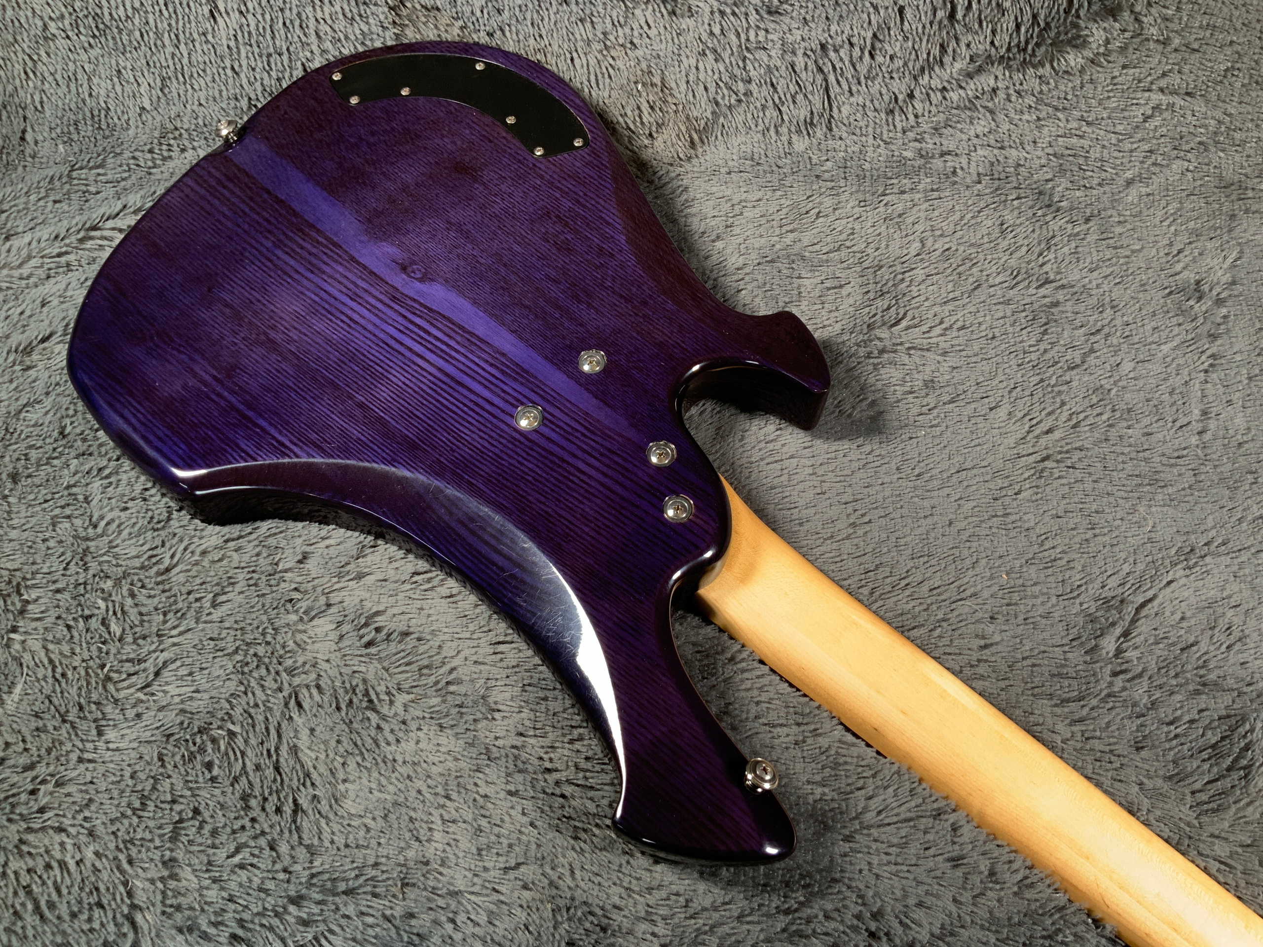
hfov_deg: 61.7
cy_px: 474
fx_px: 1058
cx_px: 632
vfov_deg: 48.2
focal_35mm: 29
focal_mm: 3
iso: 64
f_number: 1.8
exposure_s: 1/62
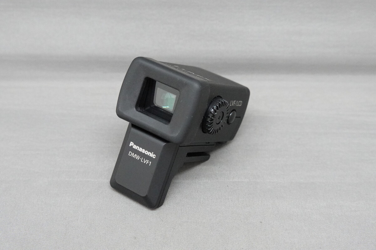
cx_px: 188
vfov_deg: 20.6
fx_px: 689
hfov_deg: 30.5
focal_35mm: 66
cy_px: 125
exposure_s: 1/80
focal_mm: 24.35
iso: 3200
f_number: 5.6
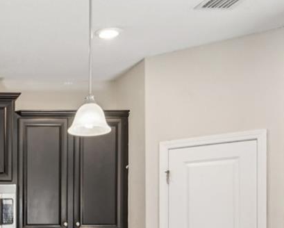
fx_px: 555
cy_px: 243
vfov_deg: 22.1
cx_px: -67
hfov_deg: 25.4
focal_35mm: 66
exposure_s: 1/13
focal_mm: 18
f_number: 8
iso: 400
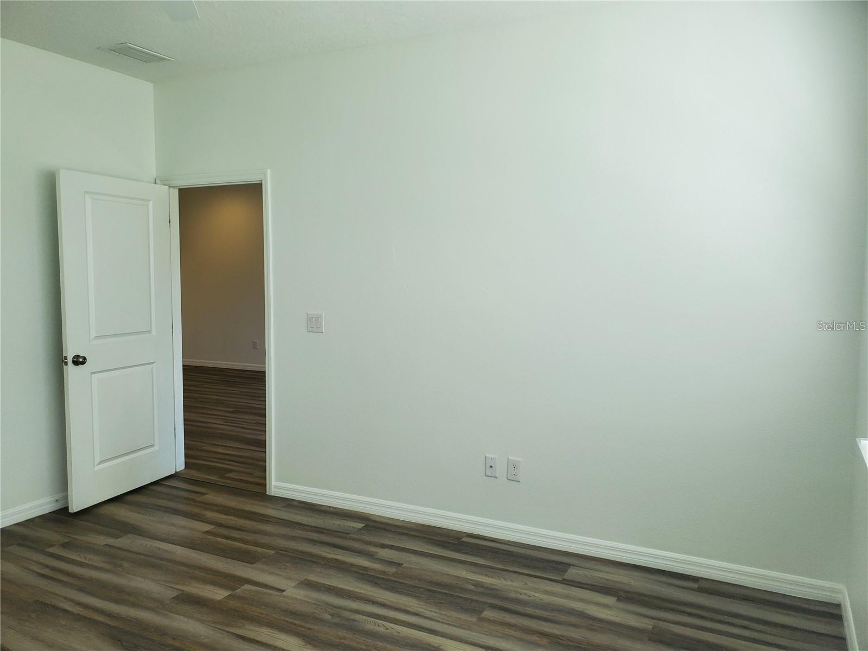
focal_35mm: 26
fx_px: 652
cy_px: 326
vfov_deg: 53.1
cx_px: 434
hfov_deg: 67.3
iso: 80
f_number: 2.4
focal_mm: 4.3
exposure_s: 1/120
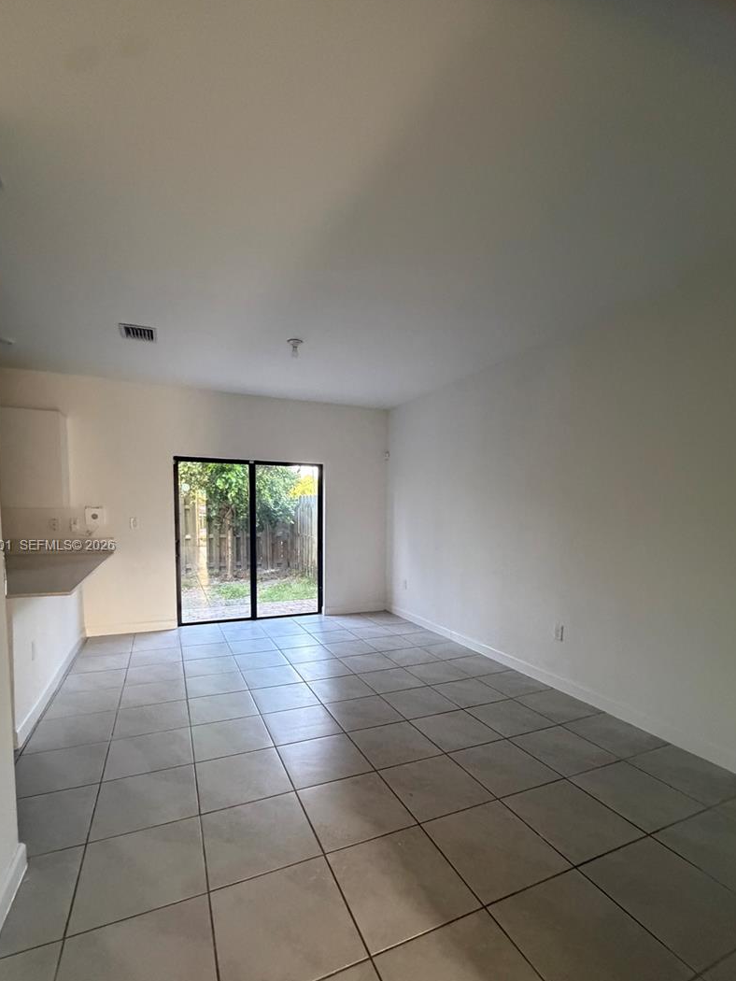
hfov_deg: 78.1
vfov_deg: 94.1
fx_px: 453
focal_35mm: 16
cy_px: 547
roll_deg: +0.1
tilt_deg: -5.7
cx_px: 362
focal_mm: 2.22
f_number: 2.2
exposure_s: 1/60
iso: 640
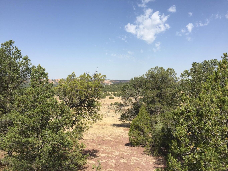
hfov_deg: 61.7
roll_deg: -1.3
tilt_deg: -0.6
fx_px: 191
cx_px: 114
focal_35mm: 29
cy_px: 86
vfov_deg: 48.2
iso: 32
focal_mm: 4.15
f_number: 2.2
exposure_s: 1/1721
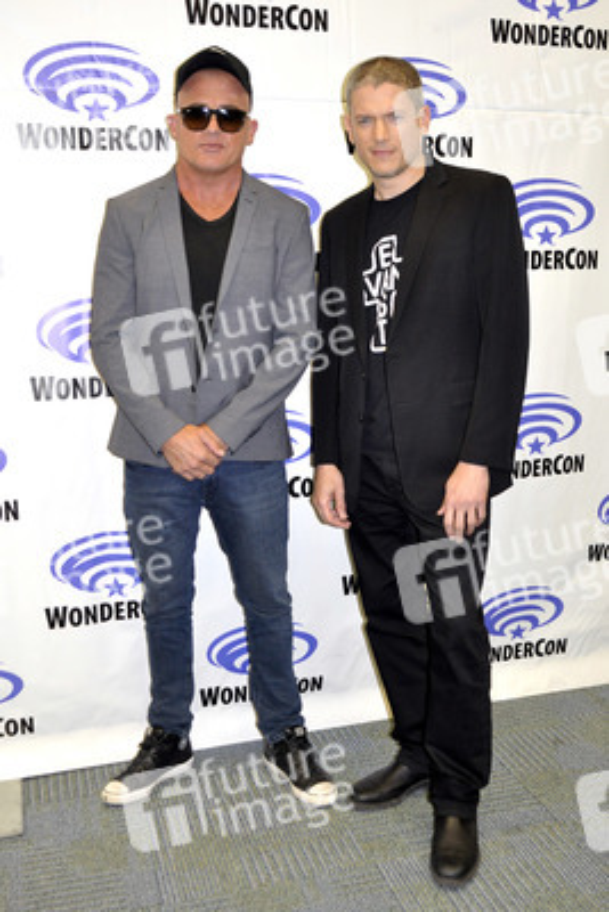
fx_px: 913
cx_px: 304
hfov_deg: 36.9
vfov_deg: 53.1
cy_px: 456
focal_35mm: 36
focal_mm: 24
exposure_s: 1/60
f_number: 4.5
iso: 1000
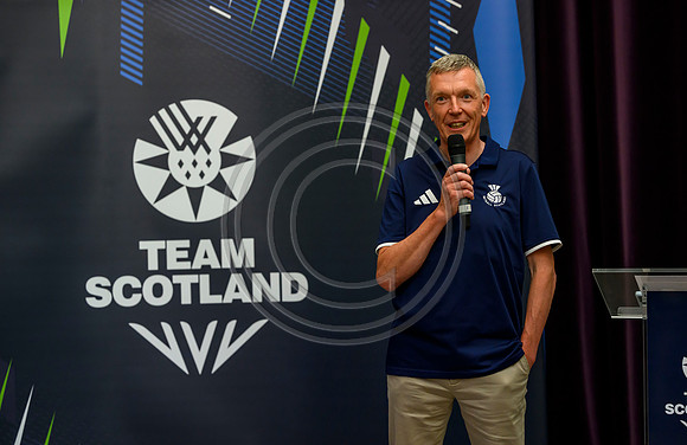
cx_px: 355
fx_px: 1618
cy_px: 208
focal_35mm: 86
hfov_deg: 24.0
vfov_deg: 15.7
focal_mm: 82
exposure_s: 1/400
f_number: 3.5
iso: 4000
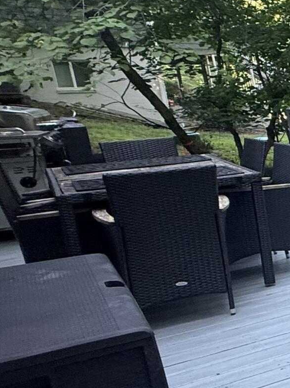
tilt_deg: -12.6
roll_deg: +0.8
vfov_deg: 35.5
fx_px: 604
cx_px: 689
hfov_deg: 15.3
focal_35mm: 54
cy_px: 211
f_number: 2.2
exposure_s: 1/99
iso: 160
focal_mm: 2.22
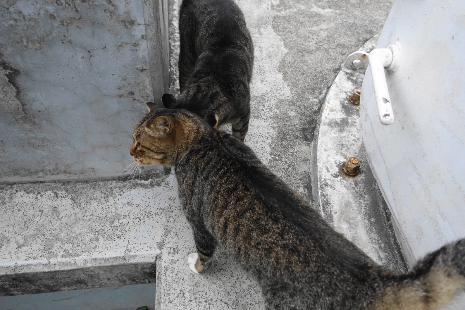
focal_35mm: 24
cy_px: 155
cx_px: 232
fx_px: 310
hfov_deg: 73.7
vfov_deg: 53.1
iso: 1000
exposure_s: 1/250
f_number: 2.5
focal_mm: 8.8
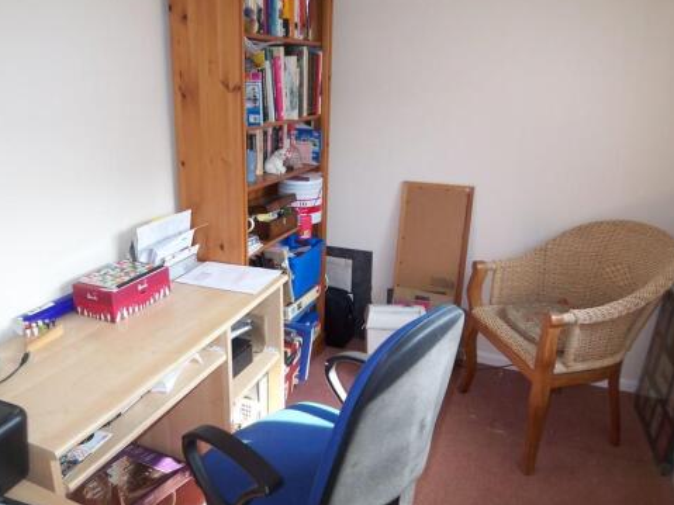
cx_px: 292
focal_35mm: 28
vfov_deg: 49.7
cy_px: 231
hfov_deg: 63.2
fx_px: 545
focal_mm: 3.8
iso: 50
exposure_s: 1/40
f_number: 2.8
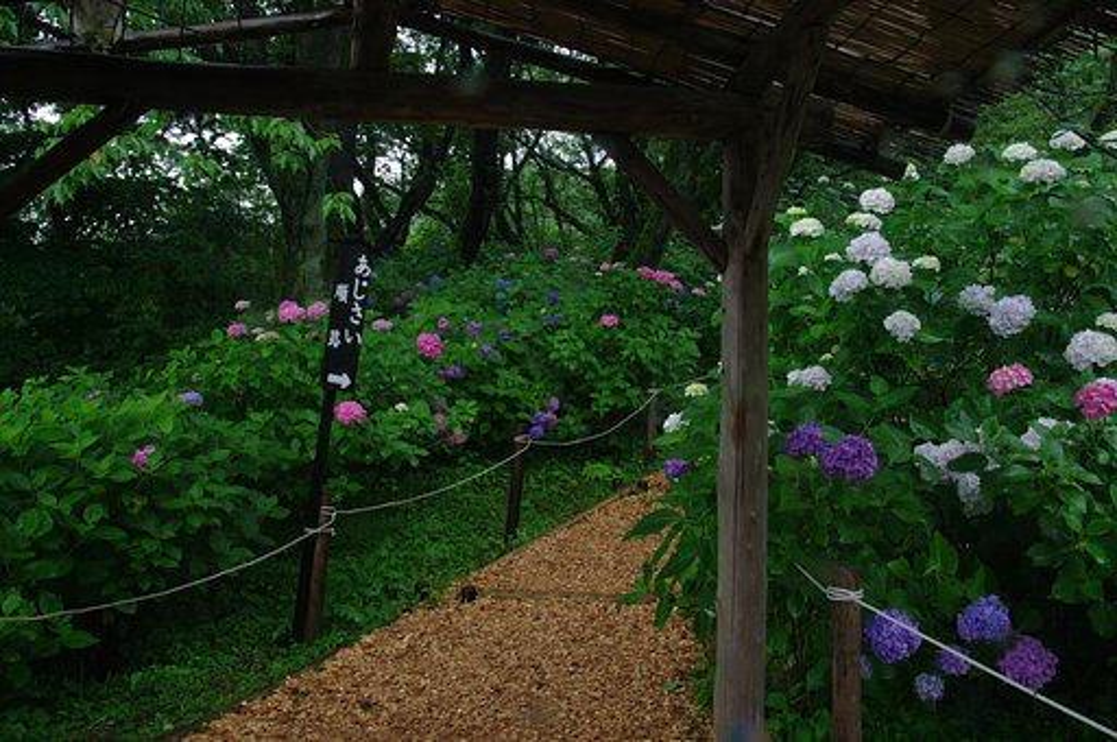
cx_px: 558
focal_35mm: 32
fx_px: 976
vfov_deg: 41.6
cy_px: 371
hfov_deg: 59.6
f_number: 16
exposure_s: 1/2
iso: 200
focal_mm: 21
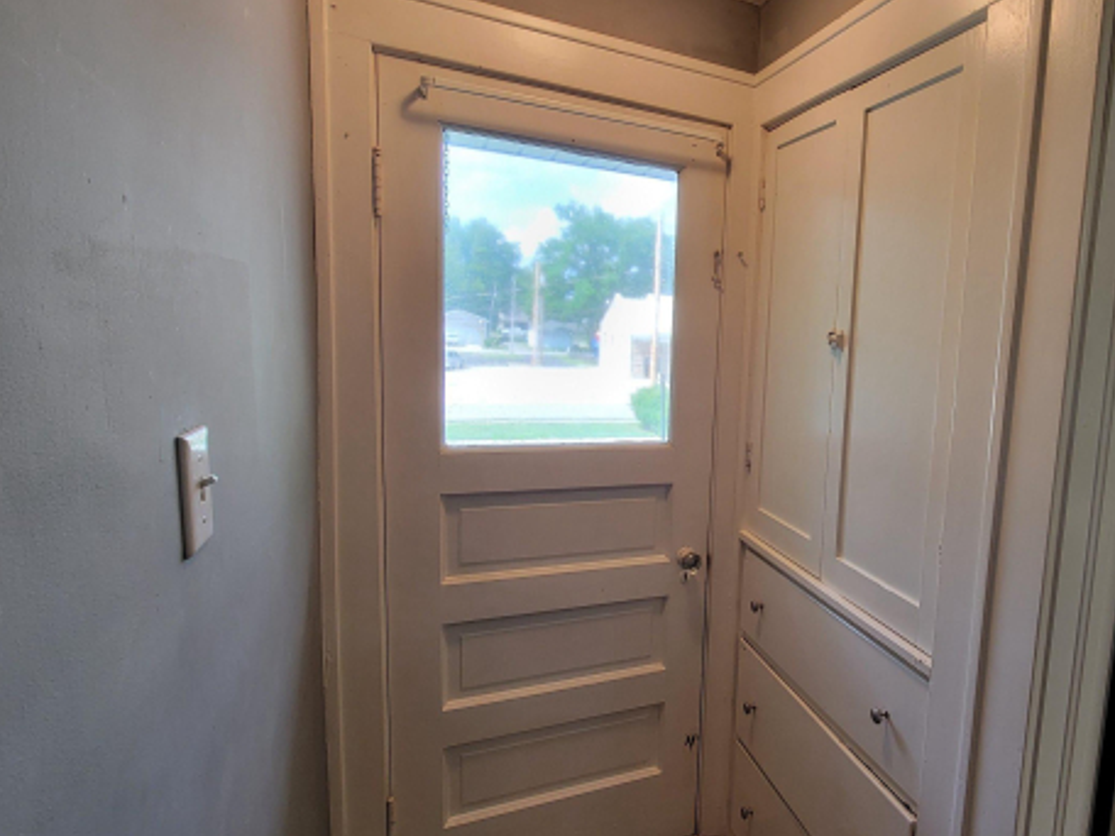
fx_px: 612
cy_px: 420
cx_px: 784
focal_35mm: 19
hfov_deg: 80.4
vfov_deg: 68.7
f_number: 2.2
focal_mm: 2.2
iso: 80
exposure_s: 1/60
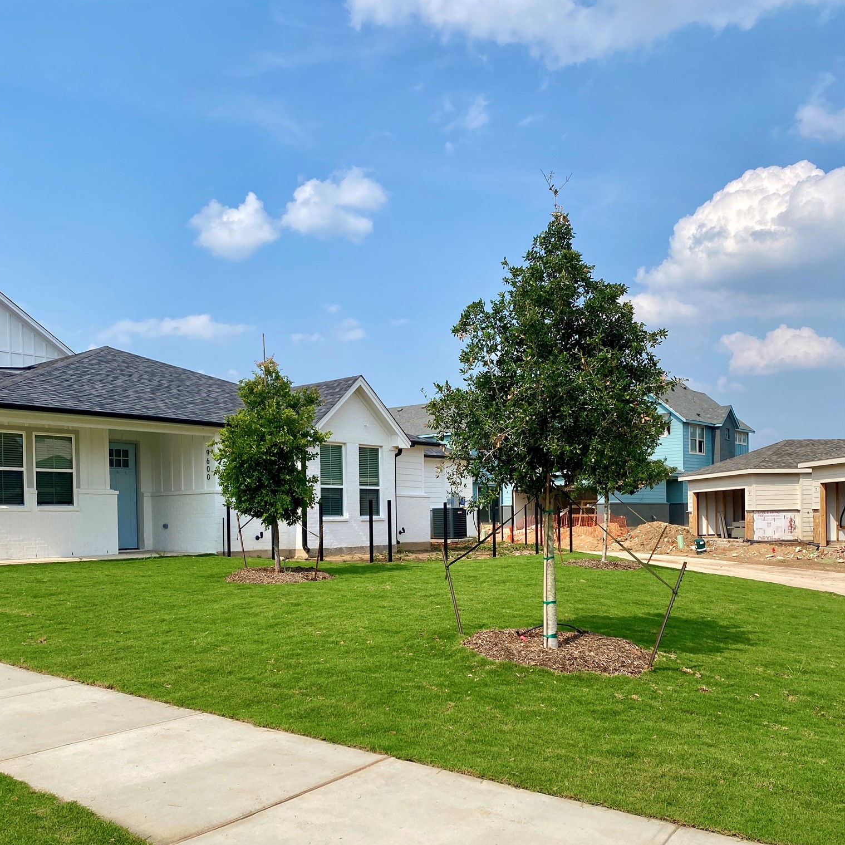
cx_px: 419
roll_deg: +1.0
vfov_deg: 51.8
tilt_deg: -0.1
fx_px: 856
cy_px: 542
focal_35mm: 31
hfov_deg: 52.5
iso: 32
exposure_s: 1/3984
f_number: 1.8
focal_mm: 4.25
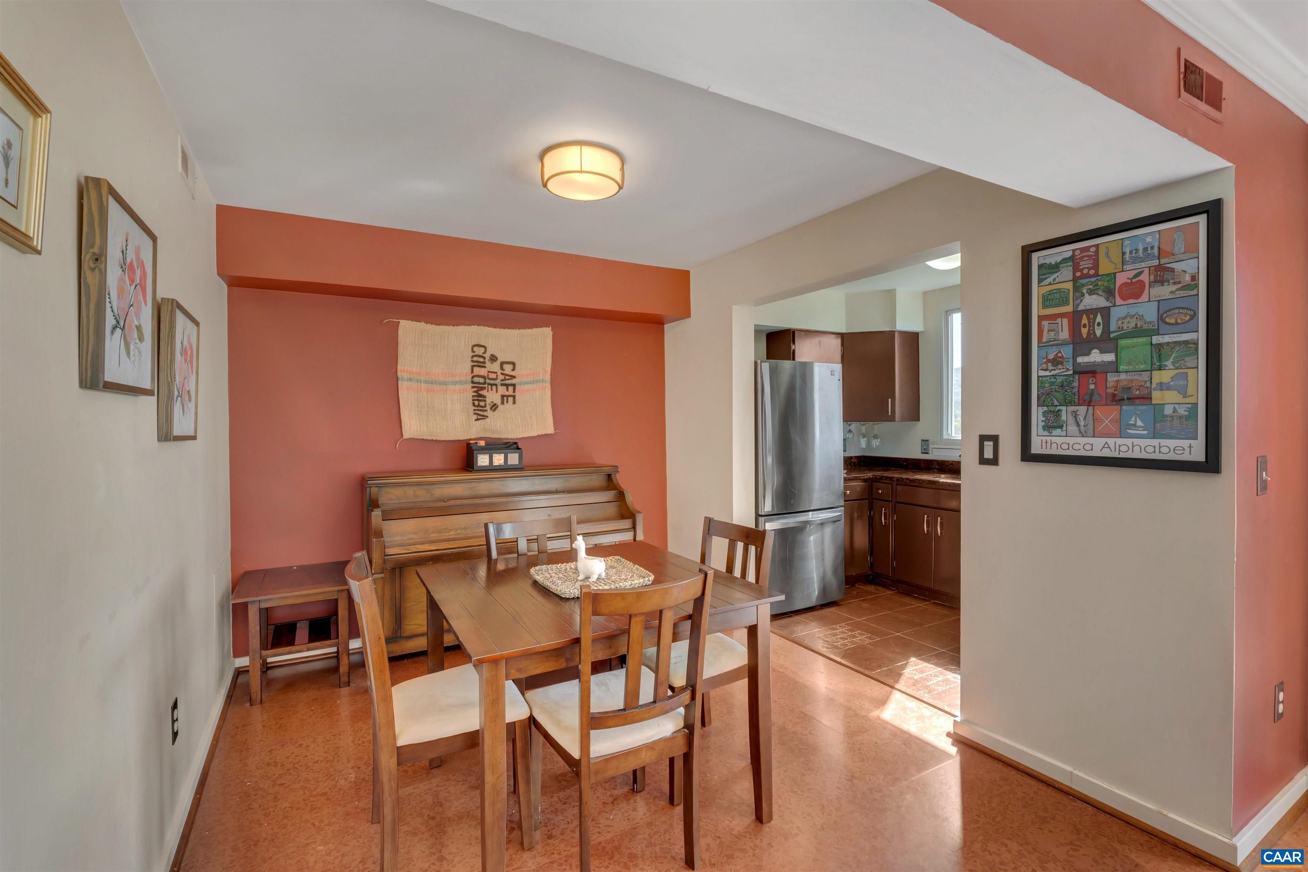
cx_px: 654
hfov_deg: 100.4
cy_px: 436
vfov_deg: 77.3
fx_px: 545
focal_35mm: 15
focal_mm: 10
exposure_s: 1/8
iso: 200
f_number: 8
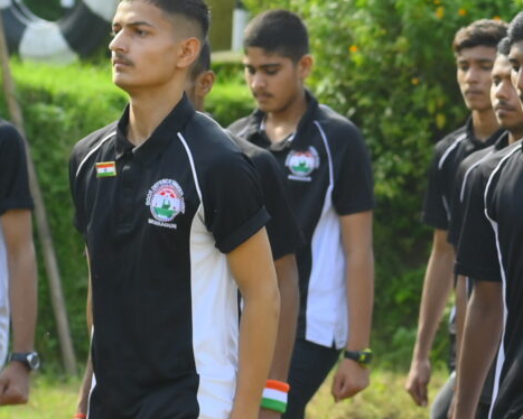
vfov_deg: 6.0
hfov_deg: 7.5
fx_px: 3980
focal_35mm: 257
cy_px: 211
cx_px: 517
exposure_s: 1/640
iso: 125
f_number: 3.2
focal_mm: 50
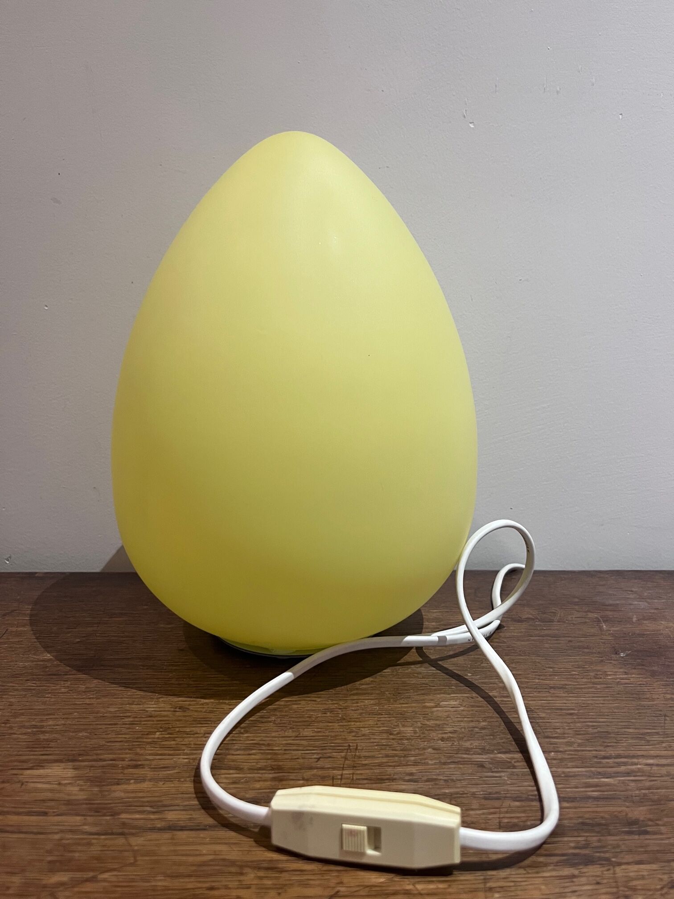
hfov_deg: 53.1
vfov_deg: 67.3
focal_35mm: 26
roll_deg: -0.2
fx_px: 675
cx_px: 337
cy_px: 450
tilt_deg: -9.8
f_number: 1.6
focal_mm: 5.1
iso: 250
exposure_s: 1/50
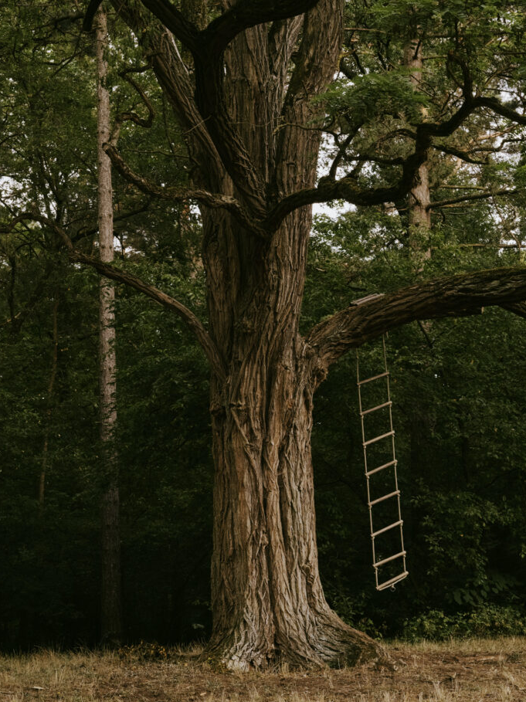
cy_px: 346
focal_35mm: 71
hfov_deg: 20.7
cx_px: 269
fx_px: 1440
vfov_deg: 27.4
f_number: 13
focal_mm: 80
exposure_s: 1/125
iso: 3200
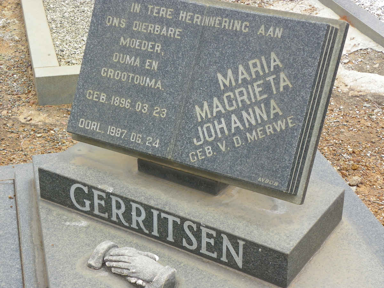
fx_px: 788
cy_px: 144
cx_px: 192
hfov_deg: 27.4
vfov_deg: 20.7
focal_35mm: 71
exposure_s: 1/200
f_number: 3.5
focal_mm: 12.6
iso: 64
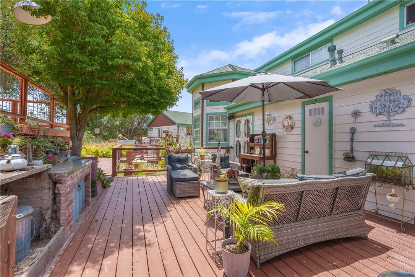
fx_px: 196
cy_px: 138
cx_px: 208
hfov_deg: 93.3
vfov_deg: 70.4
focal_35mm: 17
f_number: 7.1
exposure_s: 1/1600
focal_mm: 17
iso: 640
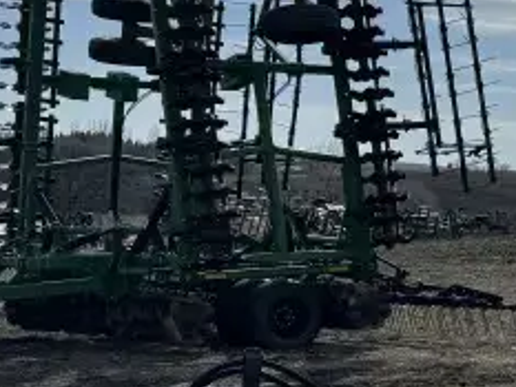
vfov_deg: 15.0
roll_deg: -3.1
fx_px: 1476
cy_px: 208
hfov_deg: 15.7
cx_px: 1025
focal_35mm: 99
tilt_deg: +0.3
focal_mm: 6.86
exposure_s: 1/15152
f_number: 1.78
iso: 80
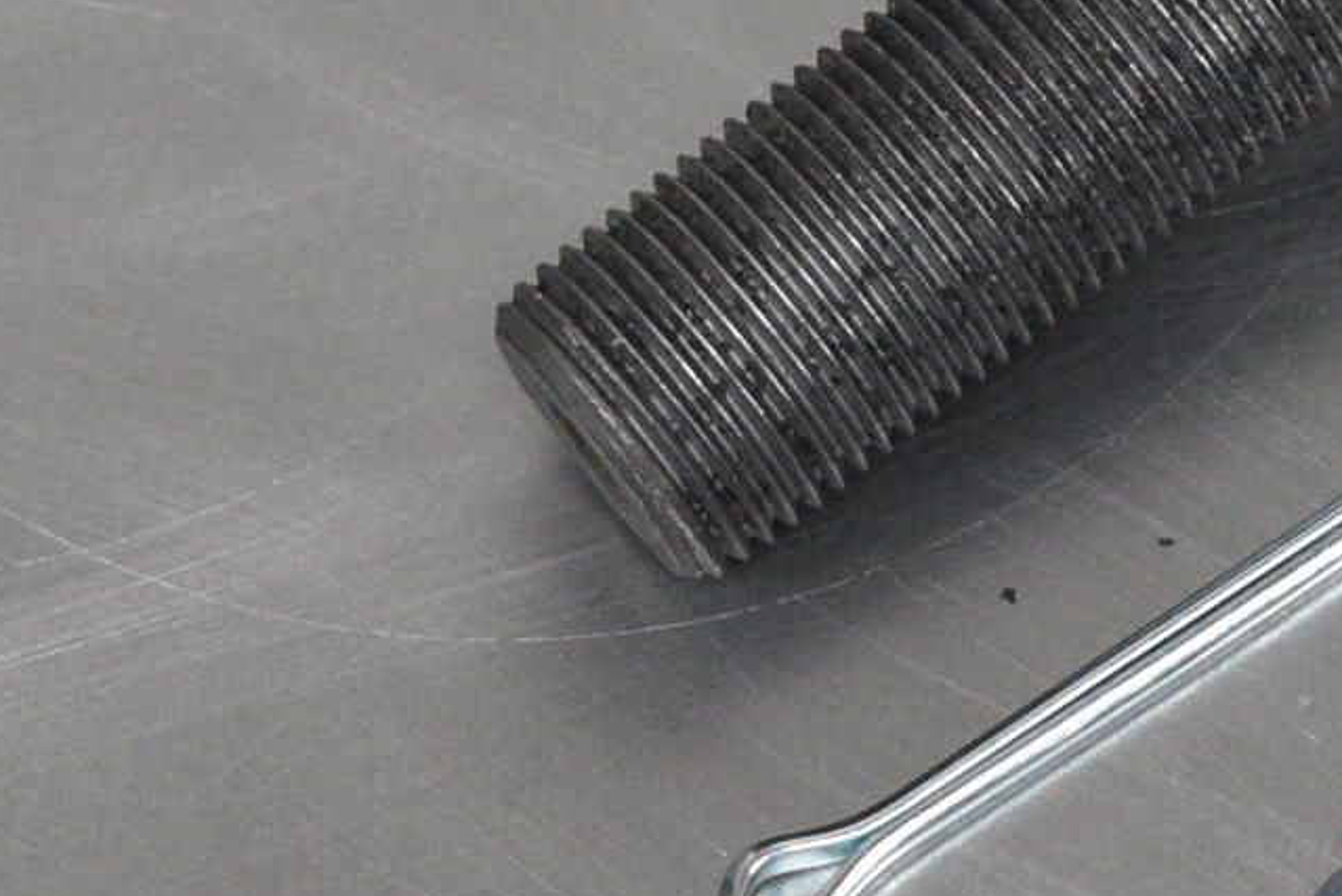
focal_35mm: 386
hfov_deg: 5.3
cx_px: 1886
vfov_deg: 3.6
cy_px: -269
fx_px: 14411
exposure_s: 1/125
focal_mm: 55
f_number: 5.6
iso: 1250
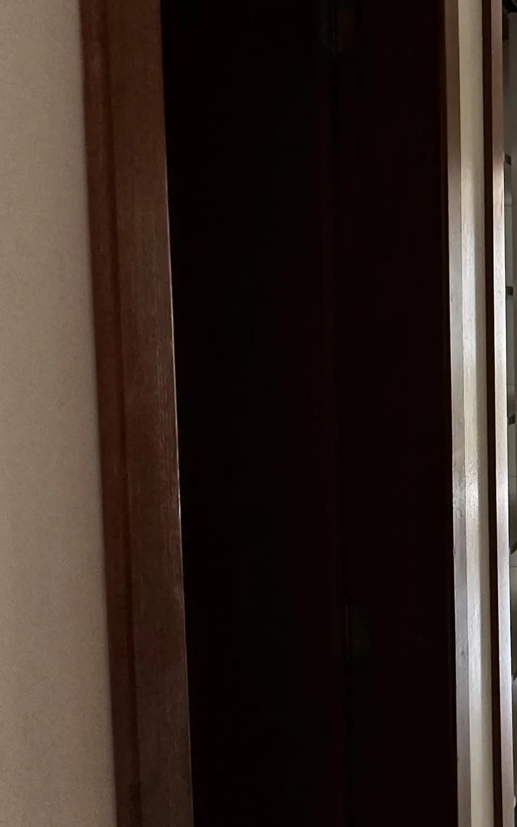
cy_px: 371
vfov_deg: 49.2
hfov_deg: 25.0
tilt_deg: -3.9
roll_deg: -0.1
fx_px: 902
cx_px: 763
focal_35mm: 40
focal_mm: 2.22
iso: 320
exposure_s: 1/99
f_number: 2.2
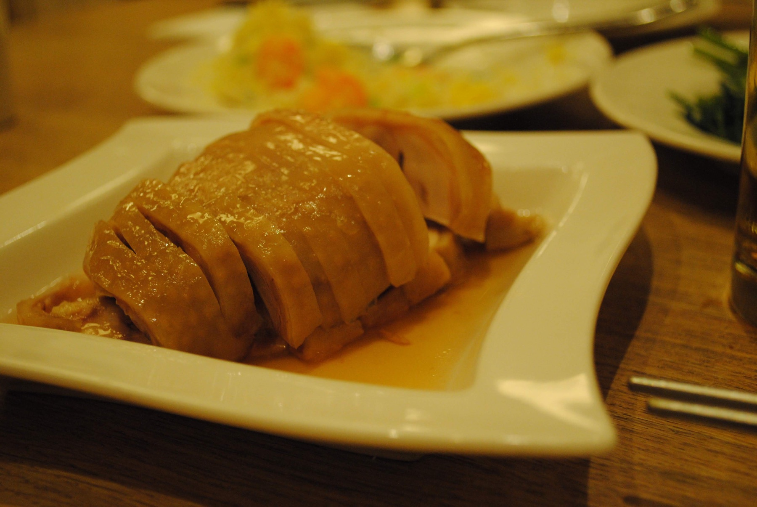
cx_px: 378
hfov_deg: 38.8
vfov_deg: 26.6
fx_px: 1074
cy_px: 254
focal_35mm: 51
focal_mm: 34
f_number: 5
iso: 800
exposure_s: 1/160
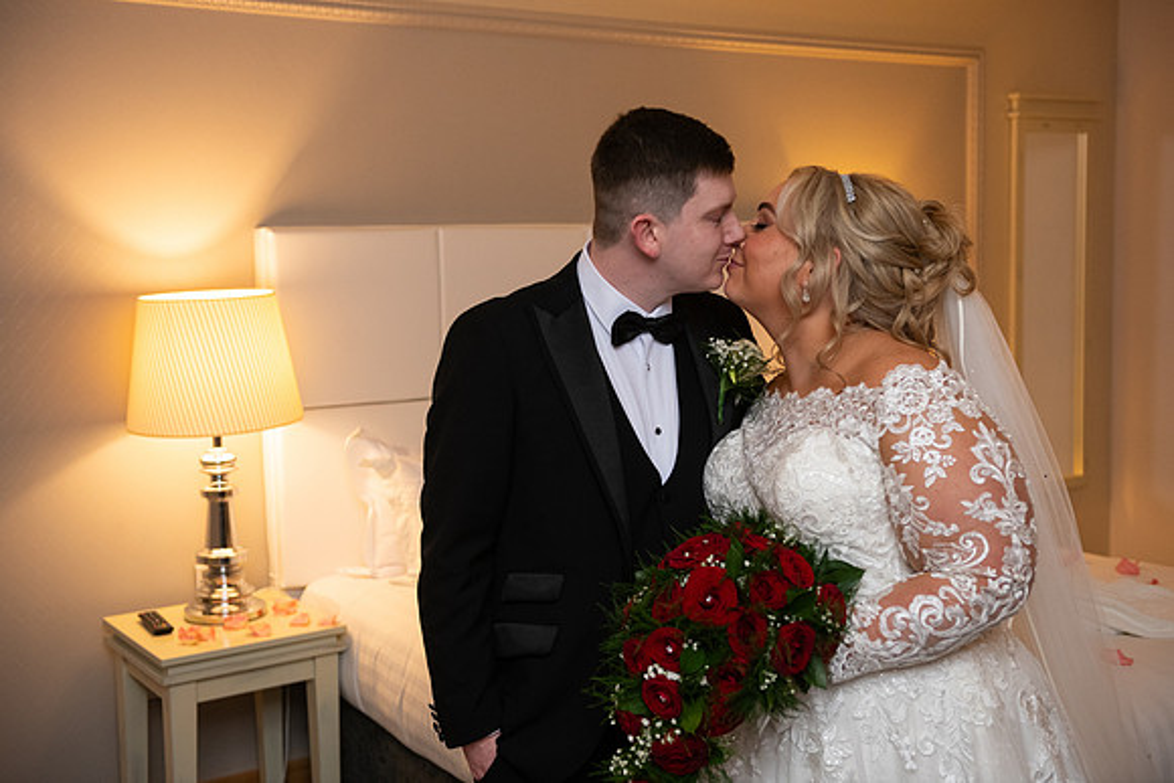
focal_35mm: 42
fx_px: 1370
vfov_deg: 31.9
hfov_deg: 46.4
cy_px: 392
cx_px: 587
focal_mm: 42
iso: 800
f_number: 3.5
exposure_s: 1/160
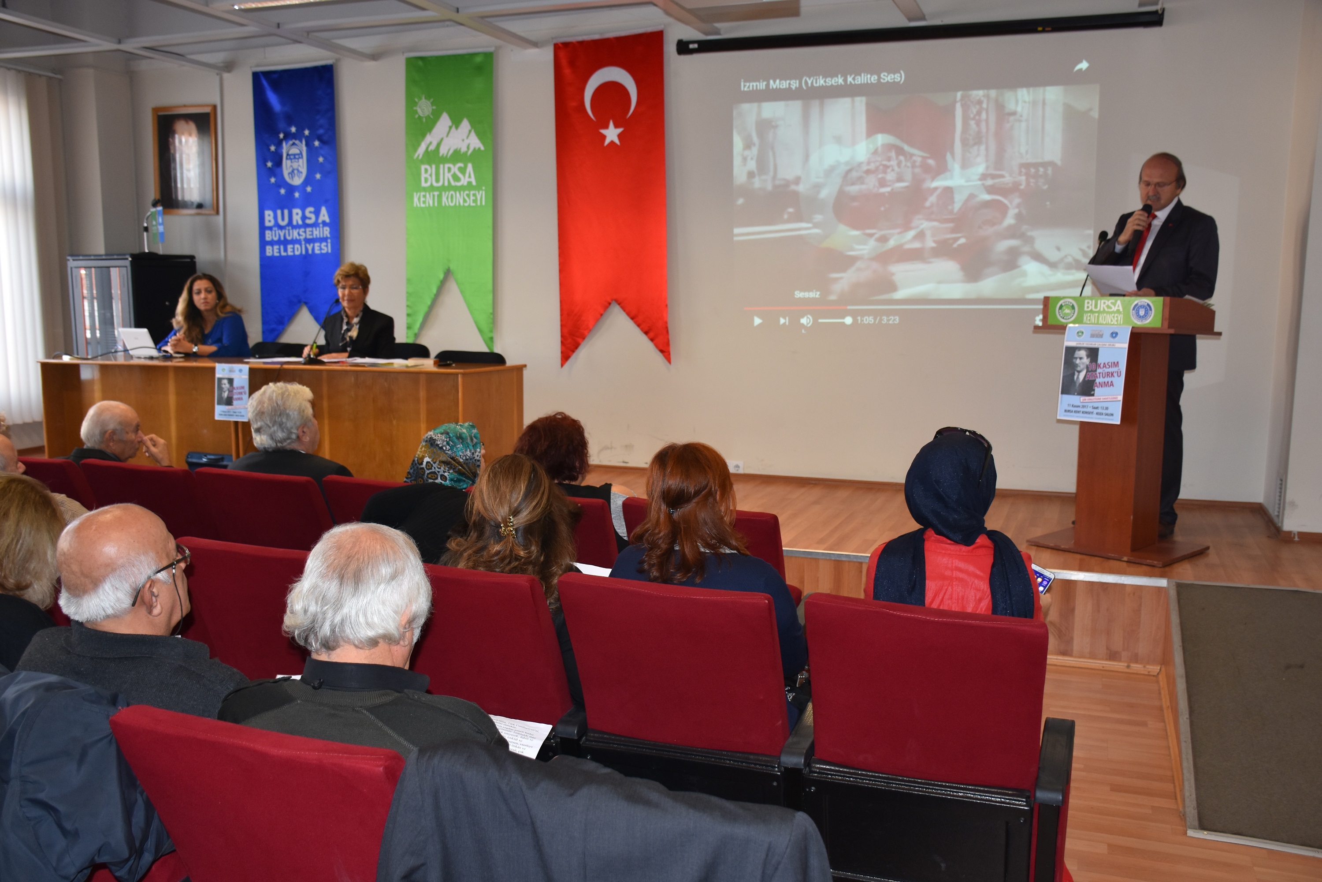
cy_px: 441
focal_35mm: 33
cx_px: 661
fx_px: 1212
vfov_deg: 40.0
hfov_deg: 57.2
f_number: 3.5
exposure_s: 1/60
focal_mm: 22
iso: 400
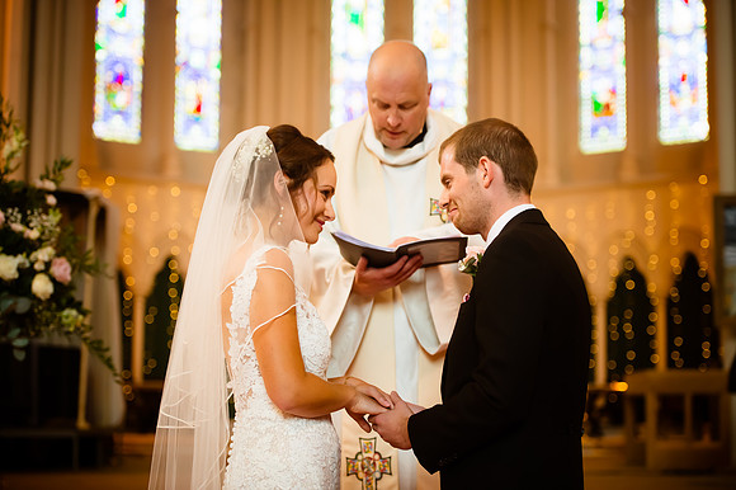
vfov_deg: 19.4
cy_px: 245
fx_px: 1430
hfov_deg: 28.9
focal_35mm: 70
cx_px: 368
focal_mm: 70
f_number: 2.8
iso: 2000
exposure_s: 1/320
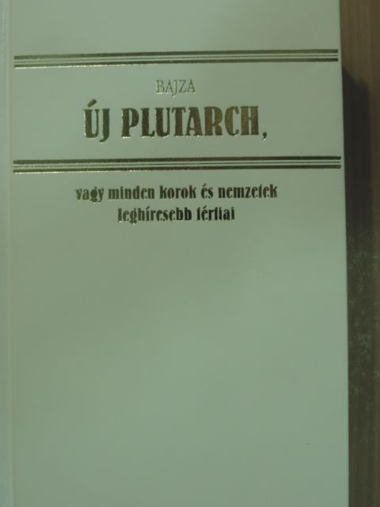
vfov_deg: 38.2
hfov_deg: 29.1
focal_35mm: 50
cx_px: 190
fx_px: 732
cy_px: 254
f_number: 3.6
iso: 360
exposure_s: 1/60
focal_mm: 8.9
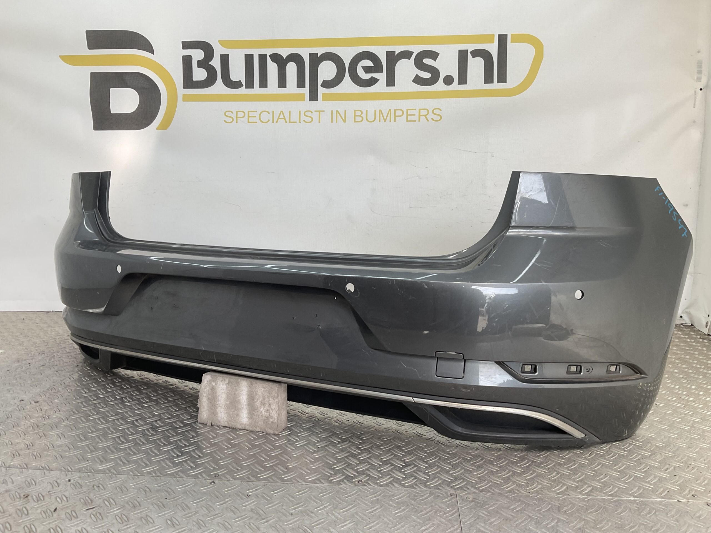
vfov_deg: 48.2
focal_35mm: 29
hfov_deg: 61.7
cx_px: 356
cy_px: 266
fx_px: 596
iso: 16
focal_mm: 3
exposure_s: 1/175
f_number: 1.8
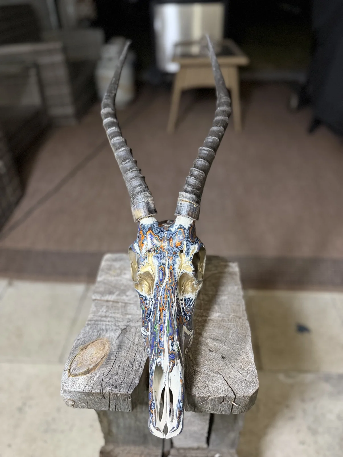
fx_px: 317
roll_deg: +2.2
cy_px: 228
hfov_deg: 56.8
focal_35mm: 24
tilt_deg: -36.7
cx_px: 172
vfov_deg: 71.6
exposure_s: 1/40
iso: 640
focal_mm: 6.76
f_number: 1.78
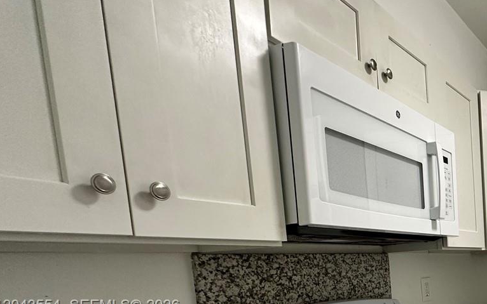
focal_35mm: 31
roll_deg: +2.4
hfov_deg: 49.5
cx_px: 490
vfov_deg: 36.4
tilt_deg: -5.5
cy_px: 307
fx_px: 412
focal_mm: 2.22
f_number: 2.2
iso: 250
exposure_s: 1/120
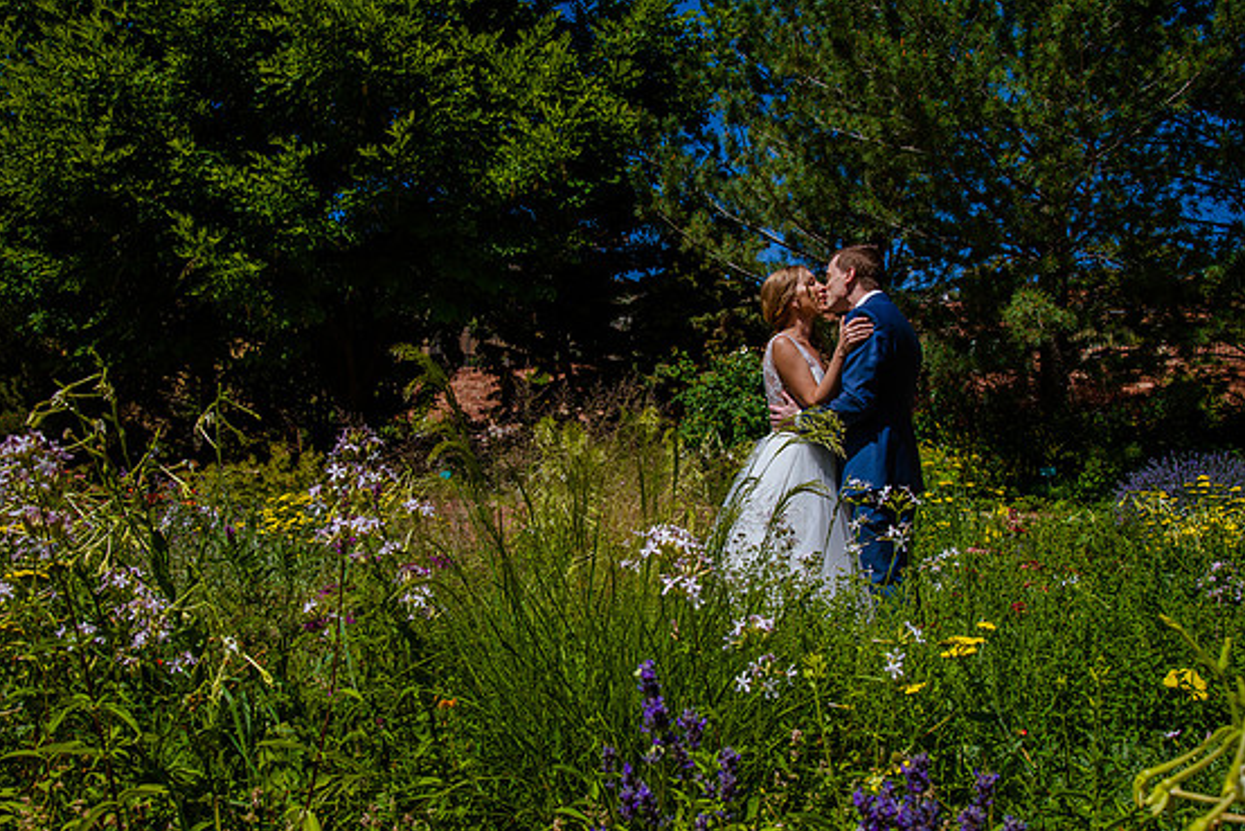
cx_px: 604
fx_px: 1349
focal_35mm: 39
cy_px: 441
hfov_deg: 49.5
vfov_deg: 34.2
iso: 200
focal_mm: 35
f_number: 10
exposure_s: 1/320
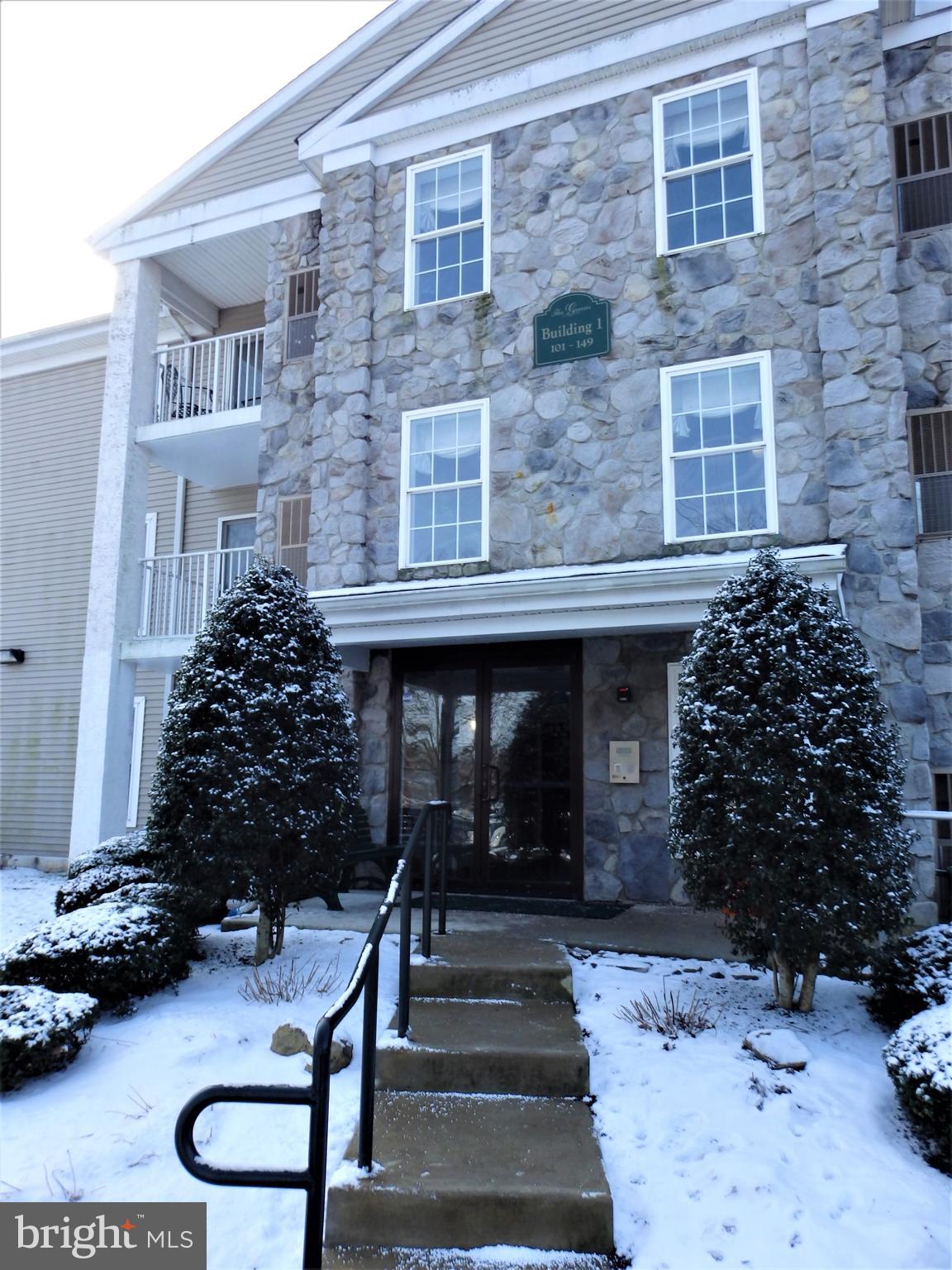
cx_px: 476
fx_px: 917
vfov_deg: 69.4
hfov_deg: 54.9
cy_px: 635
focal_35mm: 25
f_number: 3
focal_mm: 4.5
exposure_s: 1/500
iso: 100
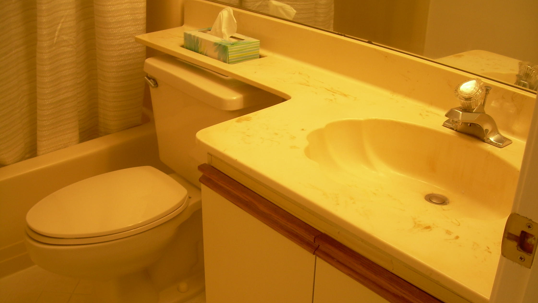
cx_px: 273
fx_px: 599
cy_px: 183
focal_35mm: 42
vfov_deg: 28.3
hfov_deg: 48.4
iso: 50
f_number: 2.8
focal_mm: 6.3
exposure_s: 1/25.2
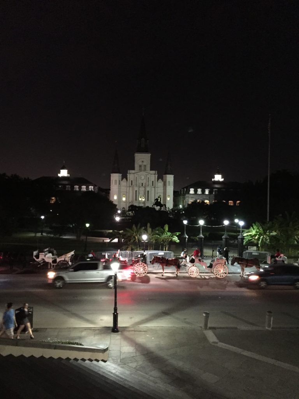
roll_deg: -1.0
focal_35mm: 29
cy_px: 200
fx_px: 334
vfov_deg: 61.7
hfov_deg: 48.2
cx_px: 150
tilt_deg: +1.1
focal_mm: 4.15
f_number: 2.2
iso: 800
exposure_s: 1/15
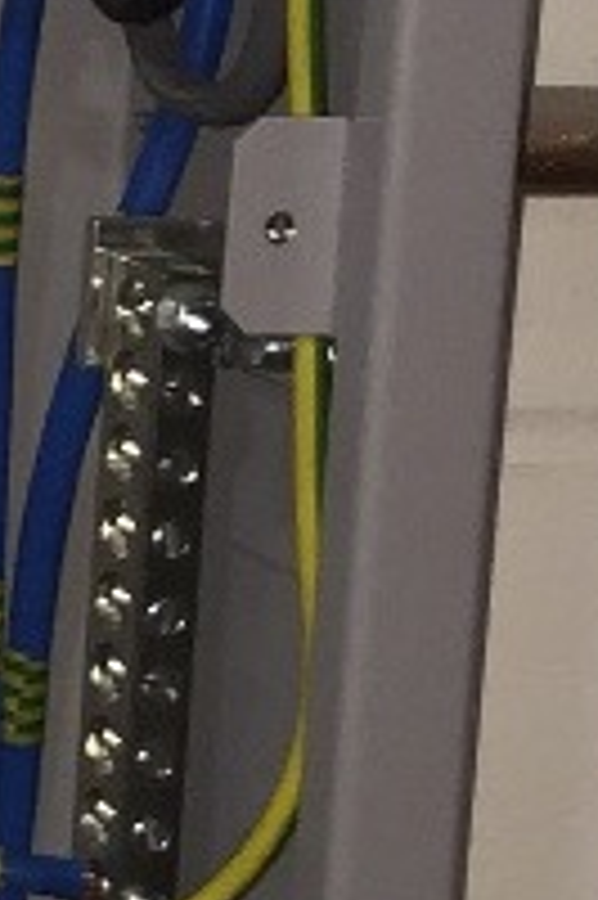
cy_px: -58
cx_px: -1340
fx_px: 4517
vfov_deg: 11.2
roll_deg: -2.9
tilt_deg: -6.4
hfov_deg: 6.7
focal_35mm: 181
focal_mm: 4.15
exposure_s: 1/33
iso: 64
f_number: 2.2
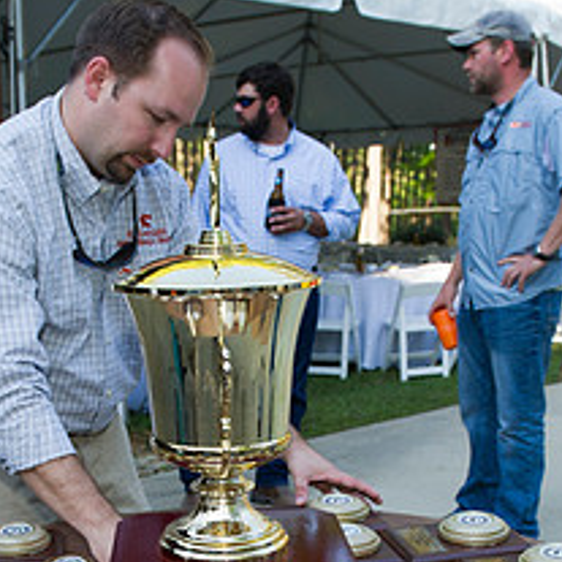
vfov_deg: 29.1
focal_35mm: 57
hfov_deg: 30.0
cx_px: 236
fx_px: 1047
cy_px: 478
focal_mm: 24
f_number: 5.6
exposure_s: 1/200
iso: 400
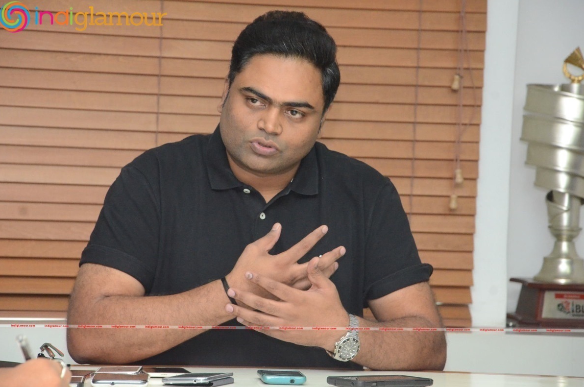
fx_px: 2566
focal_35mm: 159
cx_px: 291
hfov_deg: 13.0
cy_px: 194
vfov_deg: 8.6
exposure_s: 1/125
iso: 4000
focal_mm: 105
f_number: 6.3
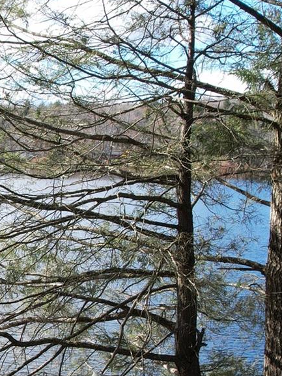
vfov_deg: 25.8
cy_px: 261
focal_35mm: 75
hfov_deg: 17.6
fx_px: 815
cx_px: -141
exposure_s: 1/640
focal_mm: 8.38
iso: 100
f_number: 2.8
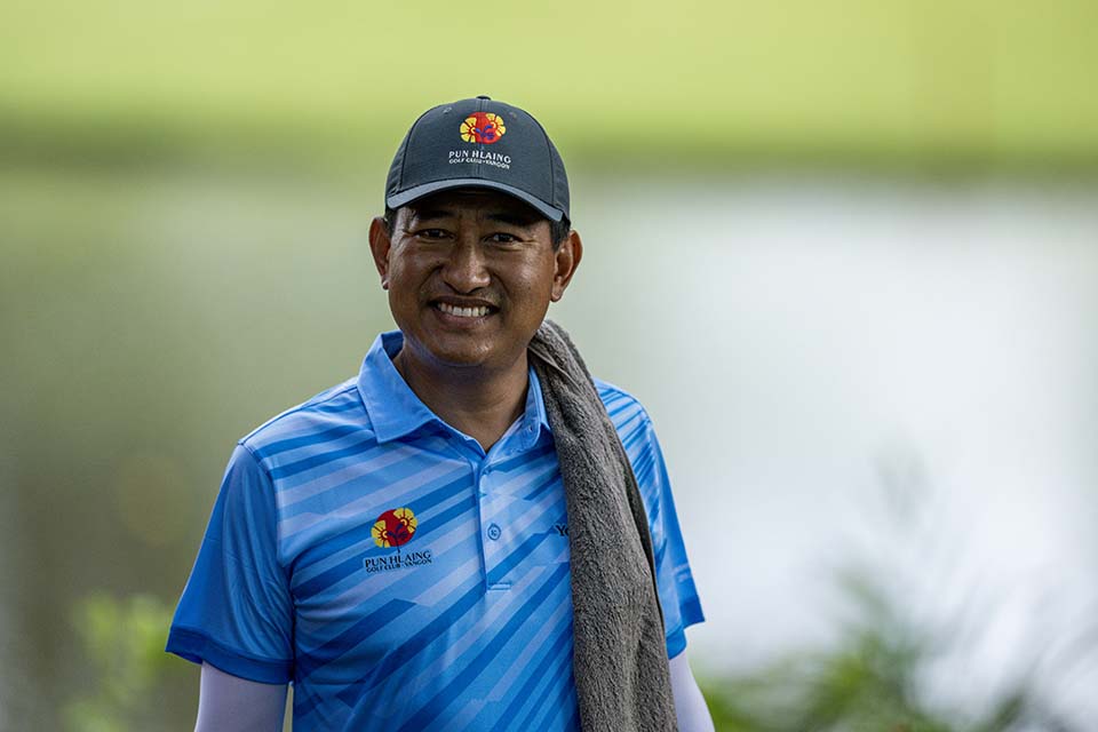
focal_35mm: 400
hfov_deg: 5.2
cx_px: 549
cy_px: 366
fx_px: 12199
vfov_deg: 3.4
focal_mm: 400
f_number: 2.8
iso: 1400
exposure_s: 1/5000
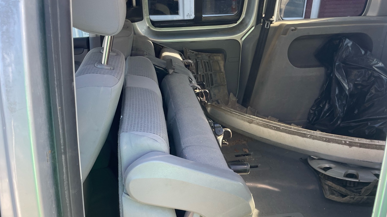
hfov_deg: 61.0
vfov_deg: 36.3
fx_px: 328
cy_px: 142
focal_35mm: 32
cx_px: 186
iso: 32
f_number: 1.6
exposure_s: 1/121
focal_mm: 4.2
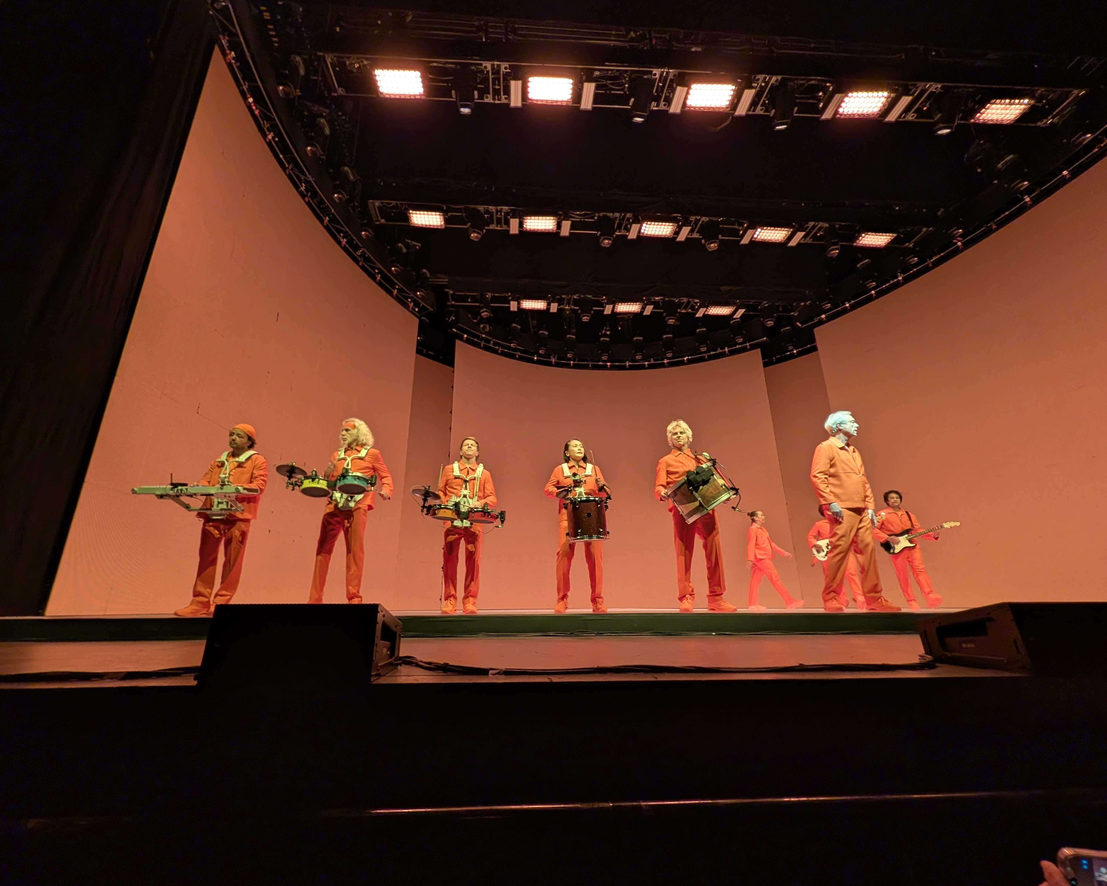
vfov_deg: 92.2
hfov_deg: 104.8
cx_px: 530
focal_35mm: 13
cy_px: 459
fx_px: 426
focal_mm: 2.02
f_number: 1.7
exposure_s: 1/60
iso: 117
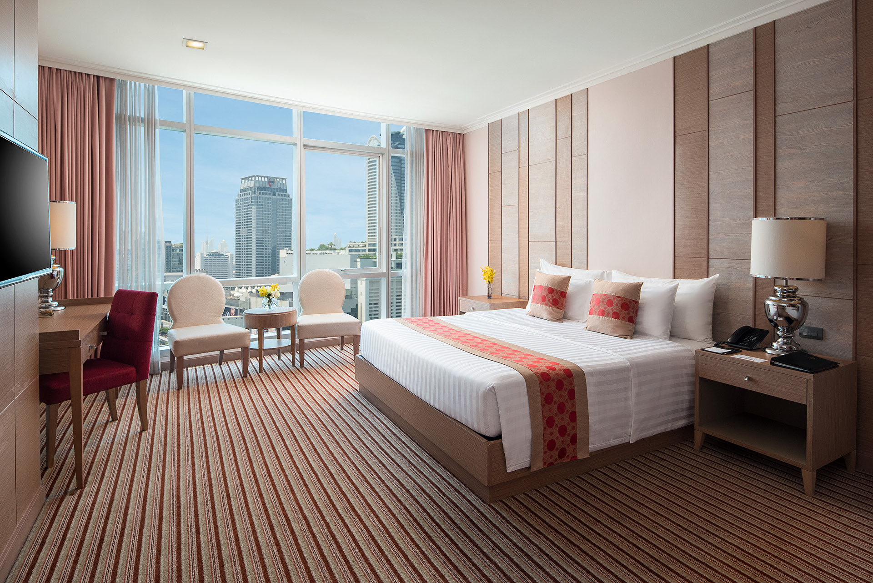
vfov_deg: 64.6
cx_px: 436
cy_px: 292
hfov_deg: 86.9
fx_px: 461
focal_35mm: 19
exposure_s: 1/40
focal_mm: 19
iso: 320
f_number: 8
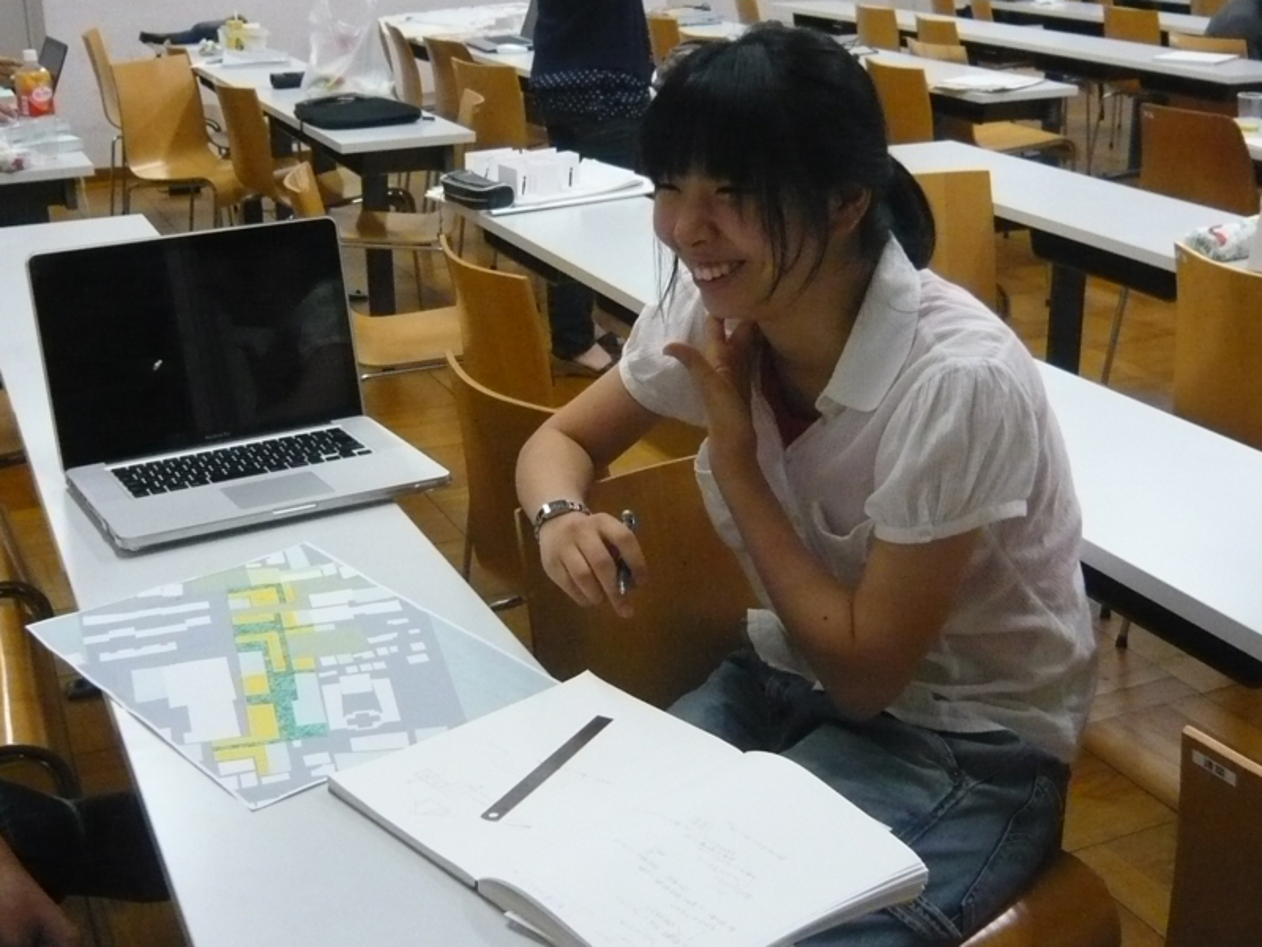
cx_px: 631
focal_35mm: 45
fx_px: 1641
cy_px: 474
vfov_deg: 32.2
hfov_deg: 42.1
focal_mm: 4.9
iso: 400
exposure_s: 1/80
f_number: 2.9
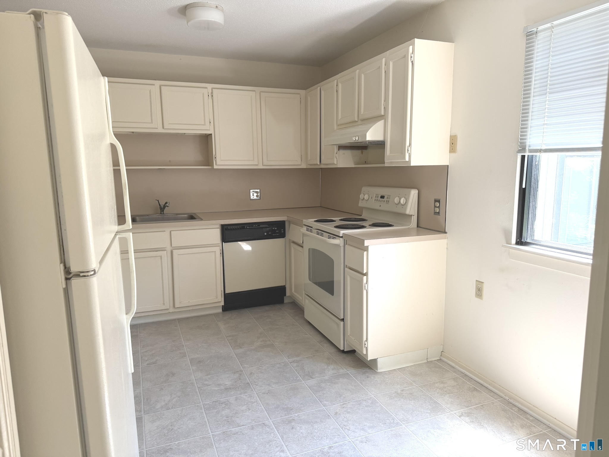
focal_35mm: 24
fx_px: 422
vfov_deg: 56.8
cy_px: 228
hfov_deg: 71.6
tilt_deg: -9.2
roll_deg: +0.5
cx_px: 304
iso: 125
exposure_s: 1/128
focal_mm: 6.76
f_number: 1.78
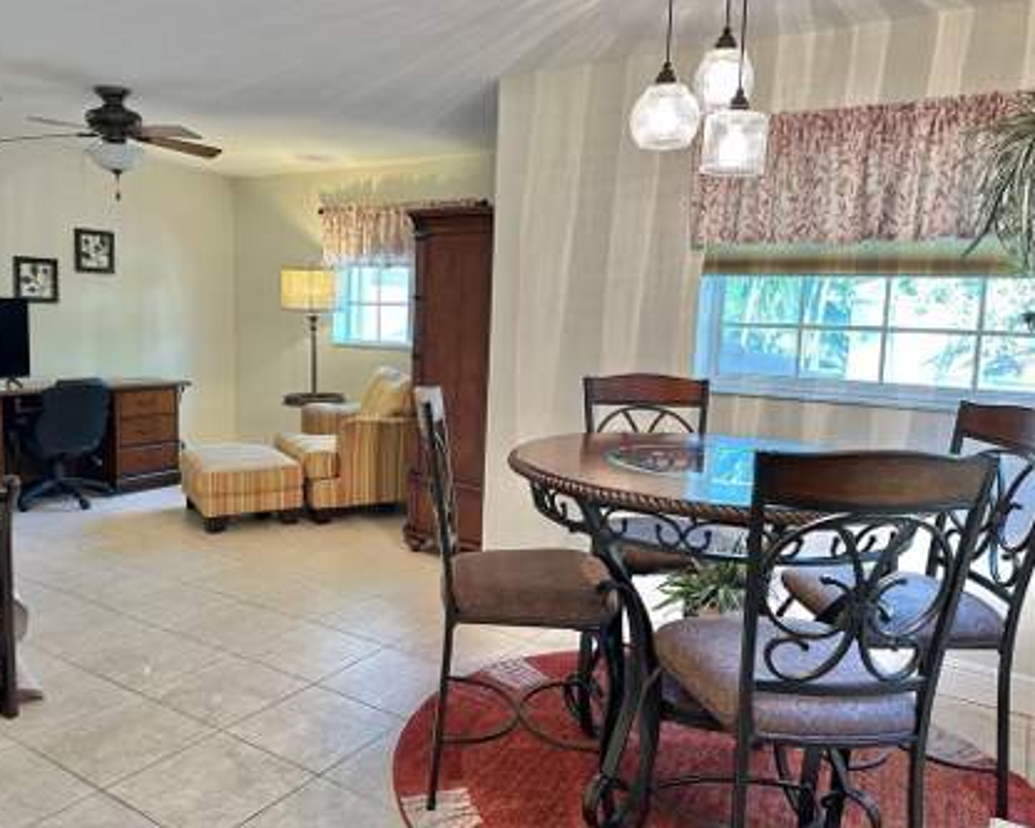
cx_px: 440
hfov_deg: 63.7
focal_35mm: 27
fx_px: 827
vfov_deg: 53.2
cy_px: 403
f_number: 1.78
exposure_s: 1/60
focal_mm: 6.86
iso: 160
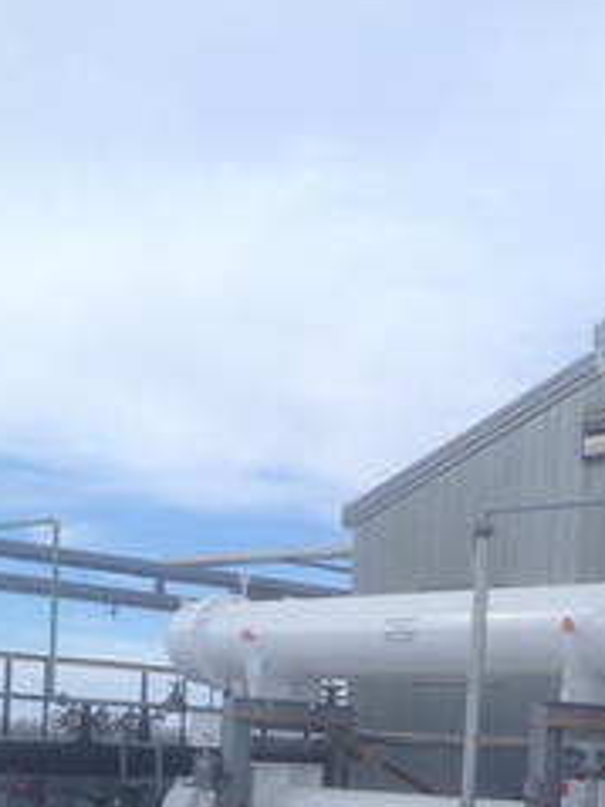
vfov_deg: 24.0
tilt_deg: -1.1
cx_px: 493
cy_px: 792
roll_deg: -2.5
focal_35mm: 78
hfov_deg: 18.7
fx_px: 1819
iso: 50
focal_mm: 4.28
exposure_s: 1/2304
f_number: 2.4
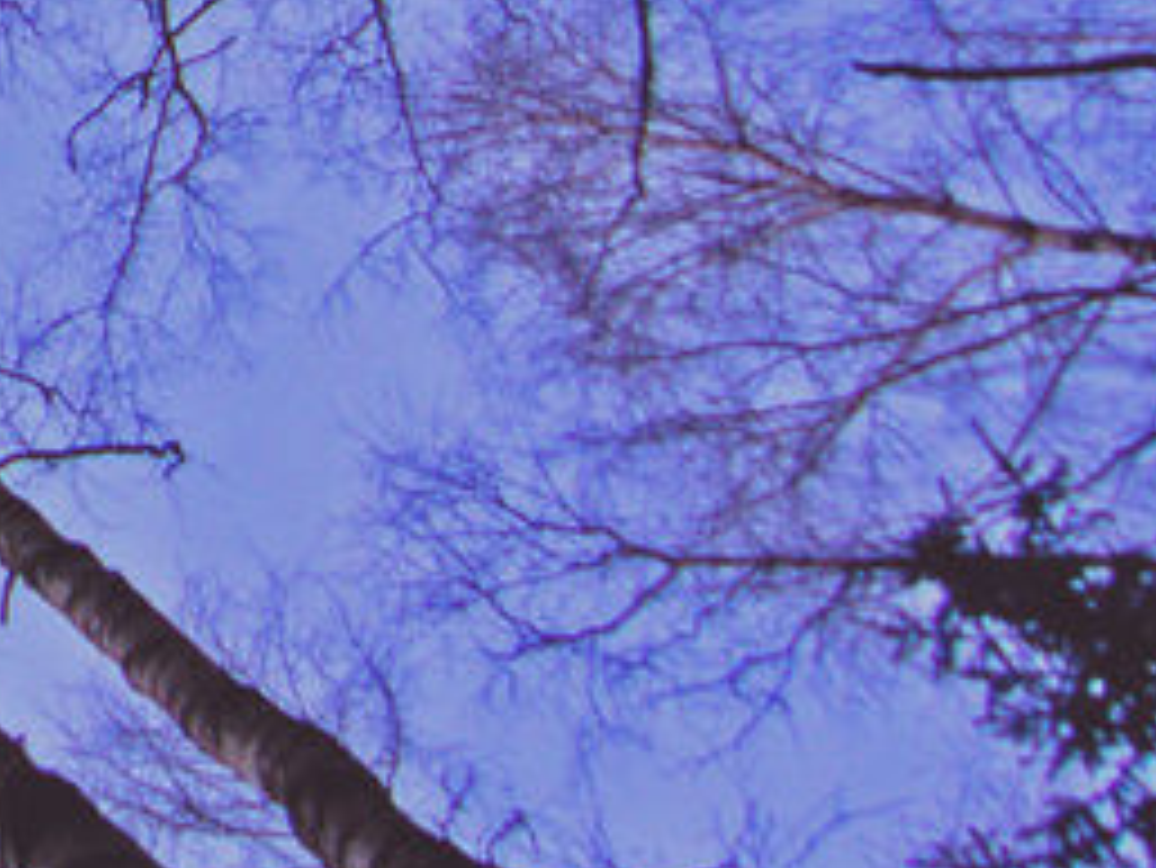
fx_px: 3274
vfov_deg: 14.4
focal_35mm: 98
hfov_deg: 16.9
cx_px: -855
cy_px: -286
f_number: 2.5
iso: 50
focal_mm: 7.4
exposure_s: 1/400
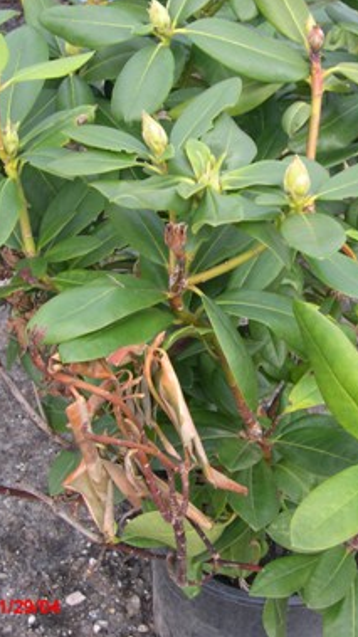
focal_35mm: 56
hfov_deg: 21.3
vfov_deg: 37.2
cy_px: 318
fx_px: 946
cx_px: 249
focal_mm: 8
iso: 100
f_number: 2.8
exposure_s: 1/107
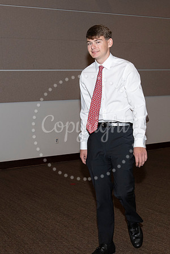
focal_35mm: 53
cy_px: 127
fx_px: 372
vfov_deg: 37.9
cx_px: 72
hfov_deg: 25.7
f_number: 5.6
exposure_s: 1/200
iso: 1250
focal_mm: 35
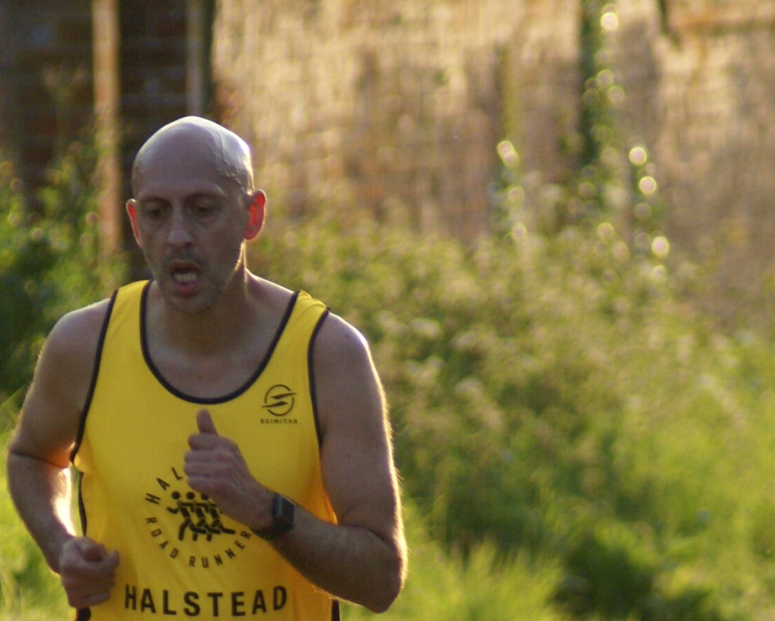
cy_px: 652
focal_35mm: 972
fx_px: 22301
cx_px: 236
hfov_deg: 2.0
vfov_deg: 1.6
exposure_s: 1/500
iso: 500
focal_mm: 300
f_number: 5.6
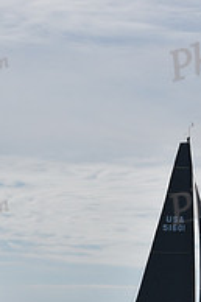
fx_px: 2156
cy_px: 287
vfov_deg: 8.0
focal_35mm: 257
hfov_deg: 5.3
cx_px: 90
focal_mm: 86
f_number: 6.3
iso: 250
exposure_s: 1/1250
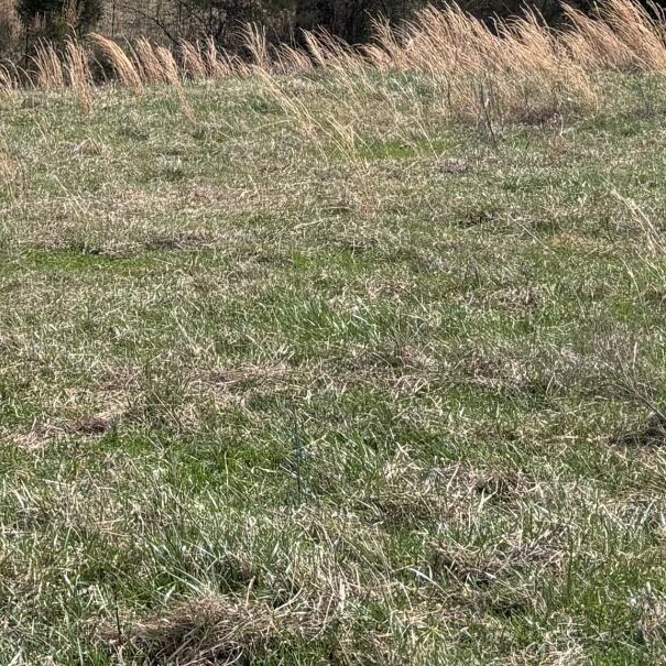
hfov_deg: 14.8
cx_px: -140
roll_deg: +1.7
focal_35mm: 114
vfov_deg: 14.9
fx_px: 2481
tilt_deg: +0.8
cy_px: -57
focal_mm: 5.96
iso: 50
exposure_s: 1/4630
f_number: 1.6
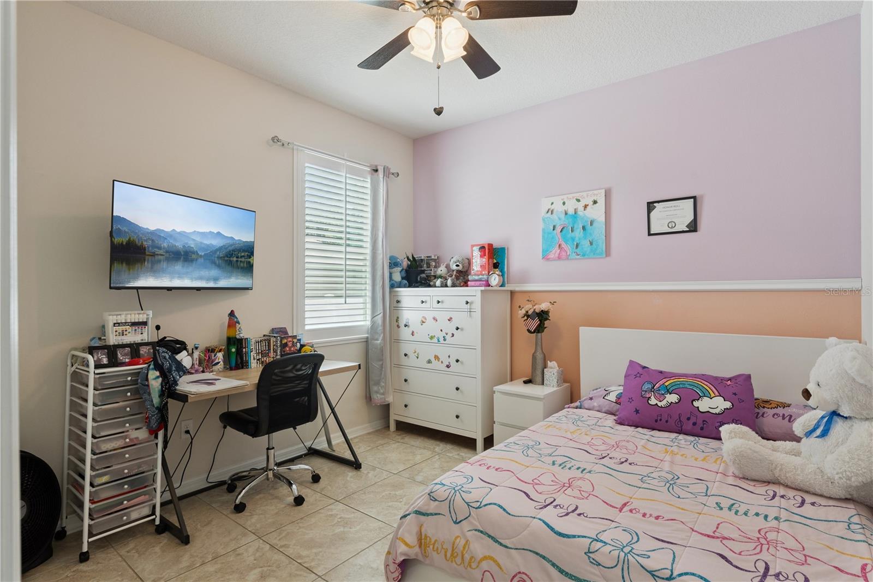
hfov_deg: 89.7
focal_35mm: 18
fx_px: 439
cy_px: 291
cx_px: 436
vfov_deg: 67.1
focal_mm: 18.1
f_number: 10
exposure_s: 1/40
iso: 800
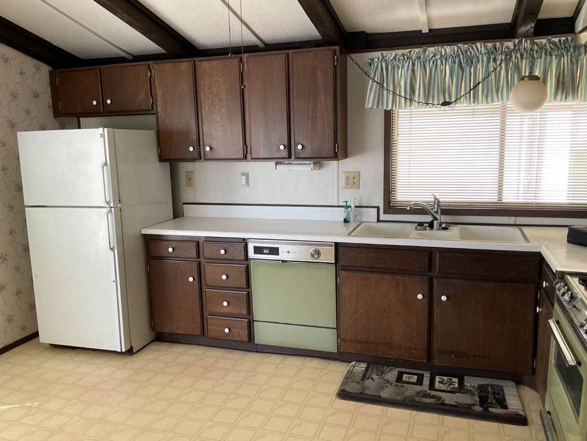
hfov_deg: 60.0
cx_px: 291
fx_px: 509
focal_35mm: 30
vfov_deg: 46.8
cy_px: 222
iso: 100
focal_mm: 3
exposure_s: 1/60
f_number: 1.8
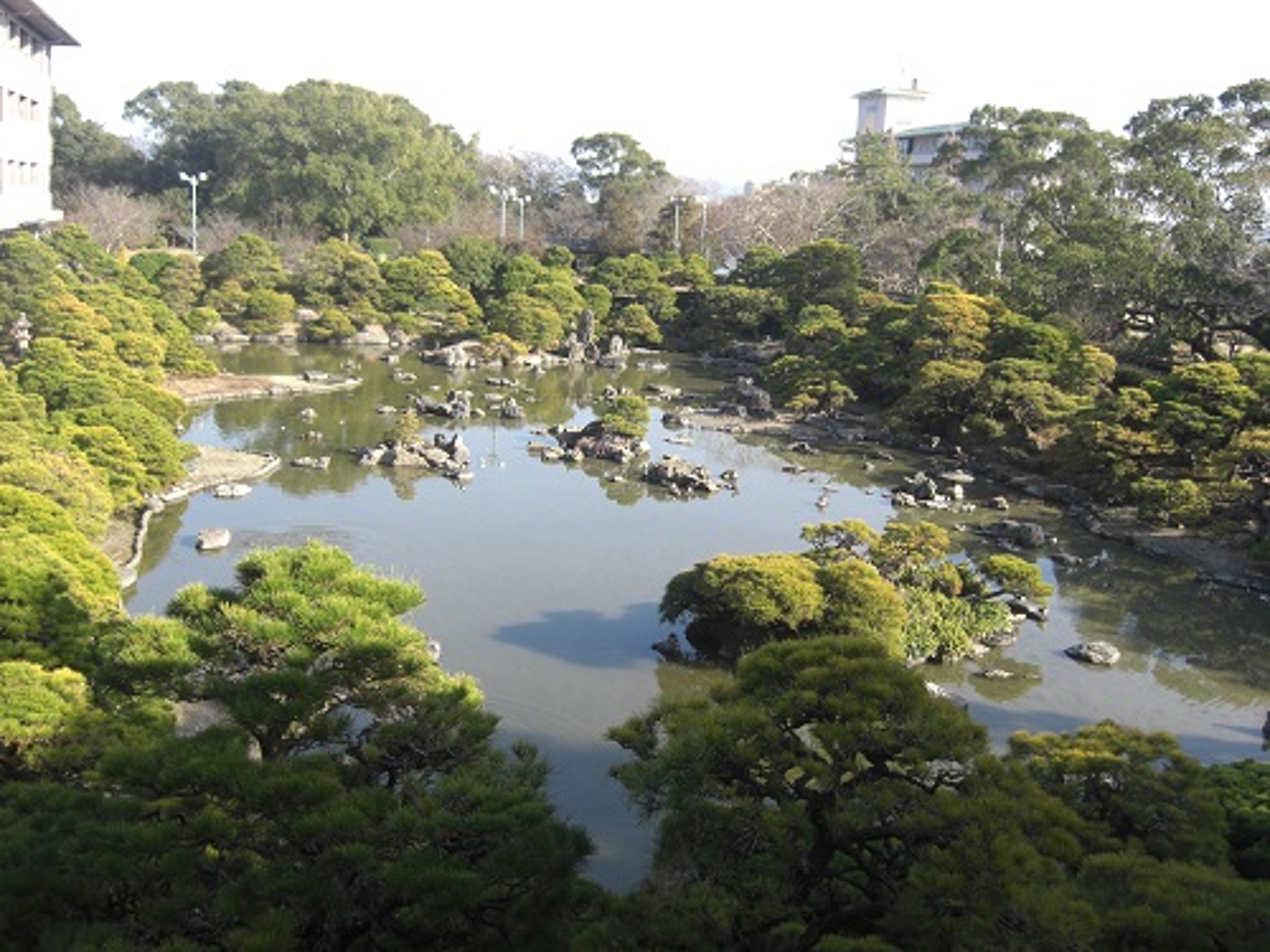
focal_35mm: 38
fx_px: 1394
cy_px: 476
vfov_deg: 37.7
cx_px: 635
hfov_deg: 49.0
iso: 80
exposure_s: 1/320
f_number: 2.8
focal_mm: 7.9
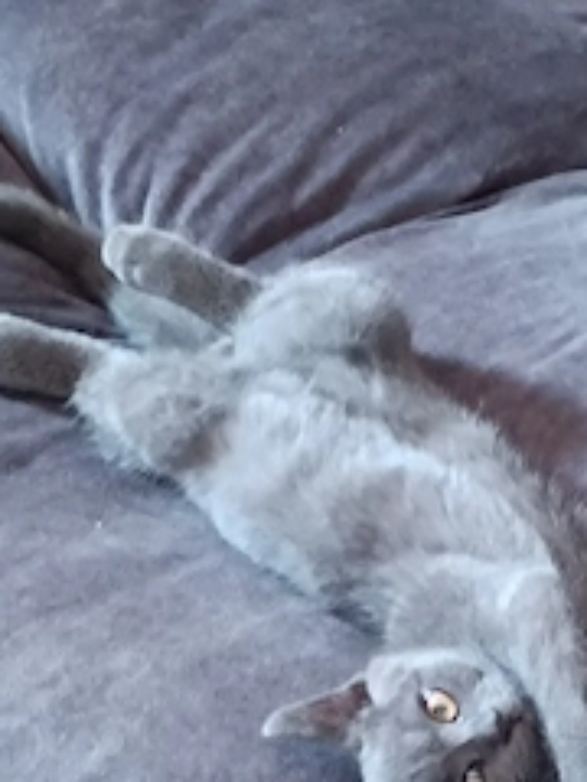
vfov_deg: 45.3
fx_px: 904
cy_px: 580
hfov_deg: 35.6
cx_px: 398
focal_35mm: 40
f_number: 1.88
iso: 955
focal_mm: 5.59
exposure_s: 1/25
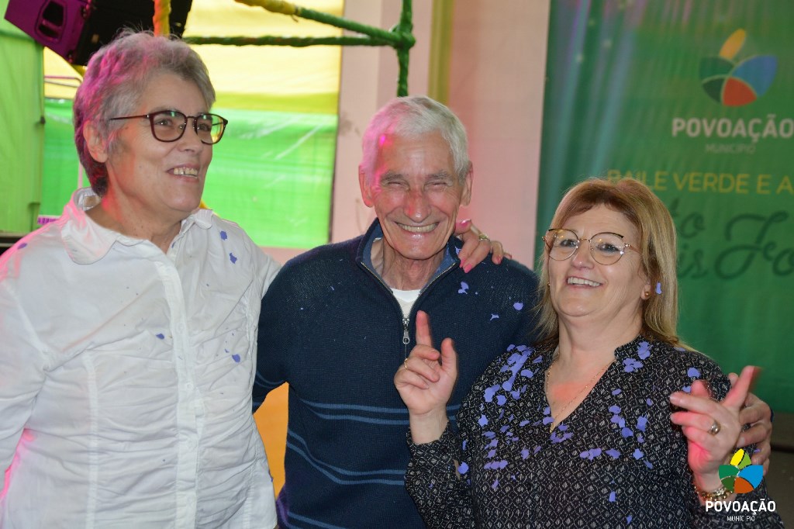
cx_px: 397
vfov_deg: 20.3
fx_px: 1477
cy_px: 264
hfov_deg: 30.1
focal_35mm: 67
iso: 1400
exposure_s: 1/60
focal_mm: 45
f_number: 4.8
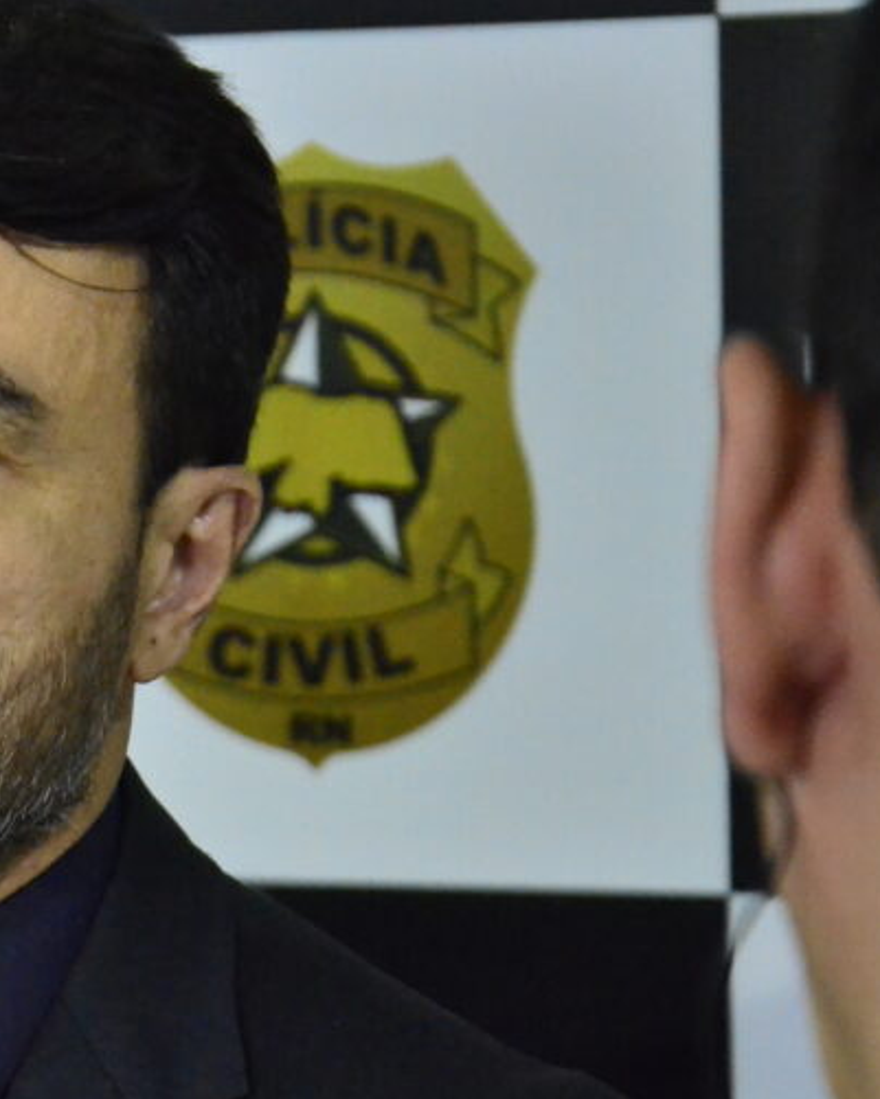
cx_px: -178
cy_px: 706
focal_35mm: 201
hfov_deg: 7.6
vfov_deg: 9.6
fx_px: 6542
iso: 6400
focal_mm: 70
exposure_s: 1/200
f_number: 7.1
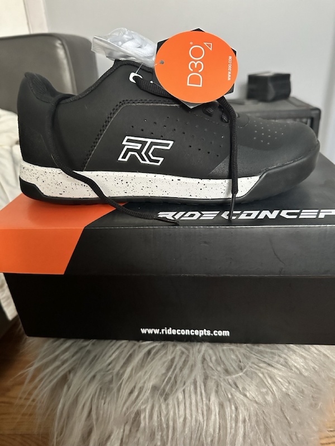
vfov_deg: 71.6
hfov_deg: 56.8
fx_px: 310
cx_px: 168
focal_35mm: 24
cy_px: 223
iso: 1000
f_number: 1.78
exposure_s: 1/39
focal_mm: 6.86
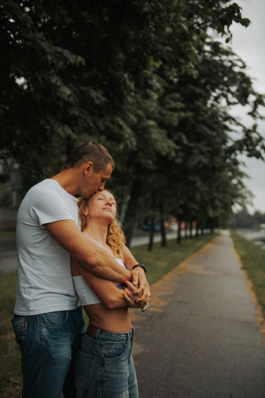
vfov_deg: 41.1
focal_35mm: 48
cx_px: 132
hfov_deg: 28.0
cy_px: 199
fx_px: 531
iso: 1600
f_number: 2.8
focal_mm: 48
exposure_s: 1/500
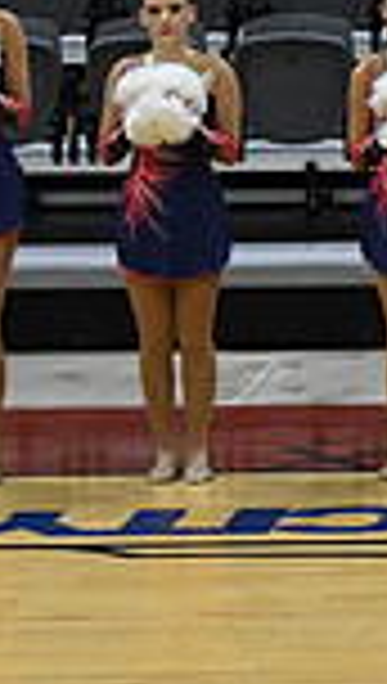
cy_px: 259
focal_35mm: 431
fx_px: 7828
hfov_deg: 2.8
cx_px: 1287
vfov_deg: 5.0
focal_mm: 72
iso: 4000
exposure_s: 1/500
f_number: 4
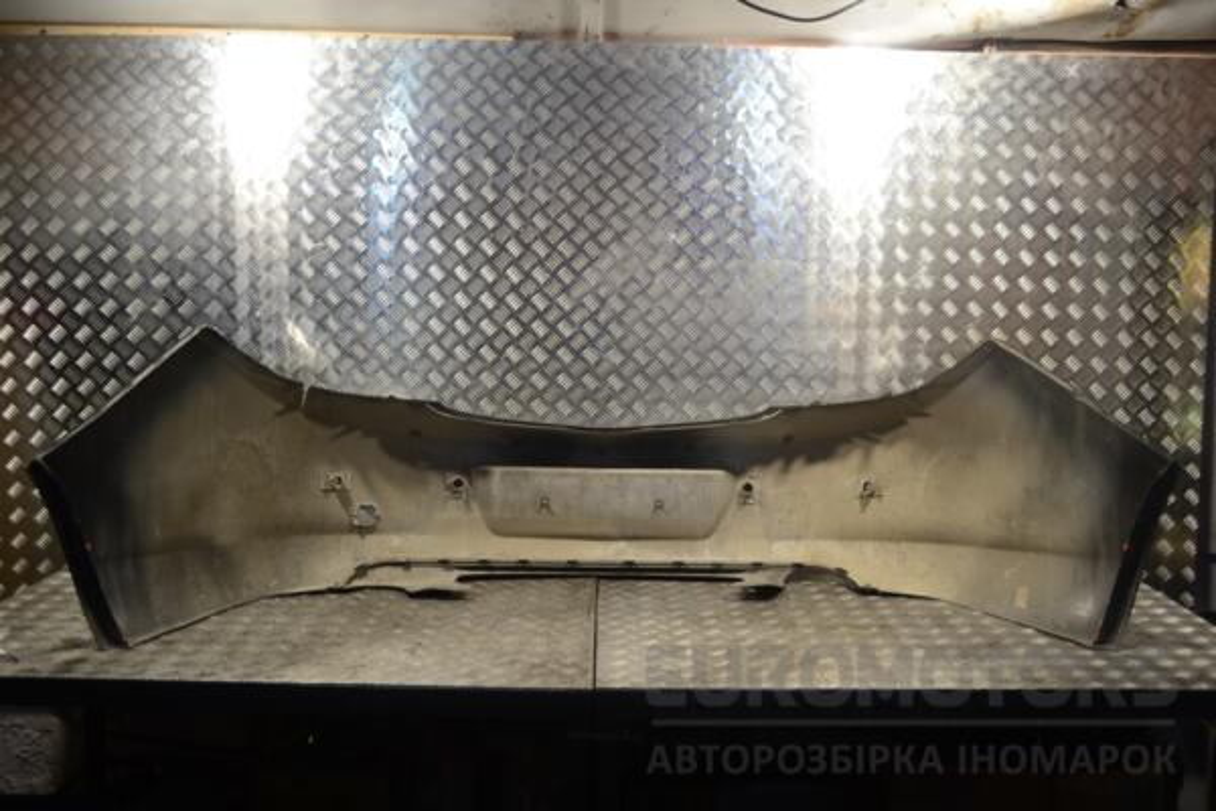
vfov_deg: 40.0
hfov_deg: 57.2
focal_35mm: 33
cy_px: 406
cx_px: 608
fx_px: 1115
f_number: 4
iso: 100
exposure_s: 1/30
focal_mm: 22
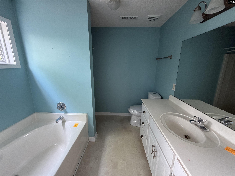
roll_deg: -0.9
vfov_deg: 85.7
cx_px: 118
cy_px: 88
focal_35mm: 14
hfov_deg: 102.1
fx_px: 95
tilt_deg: -13.8
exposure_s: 1/107
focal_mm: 2.22
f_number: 2.2
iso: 320
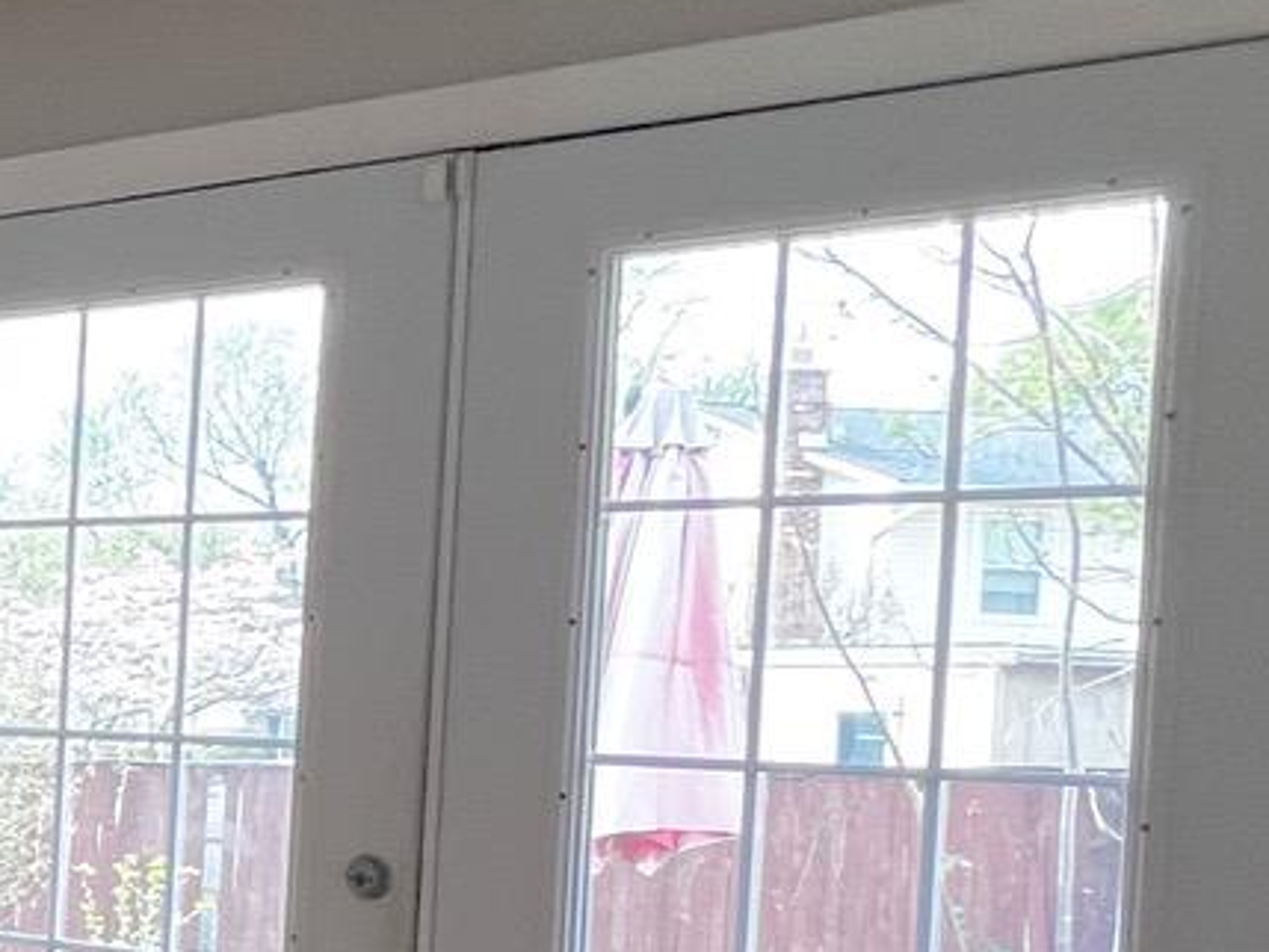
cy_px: 769
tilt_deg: -1.5
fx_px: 2274
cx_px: -1023
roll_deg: -1.8
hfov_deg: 21.0
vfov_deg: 23.3
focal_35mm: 62
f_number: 1.8
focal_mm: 1.57
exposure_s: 1/120
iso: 125
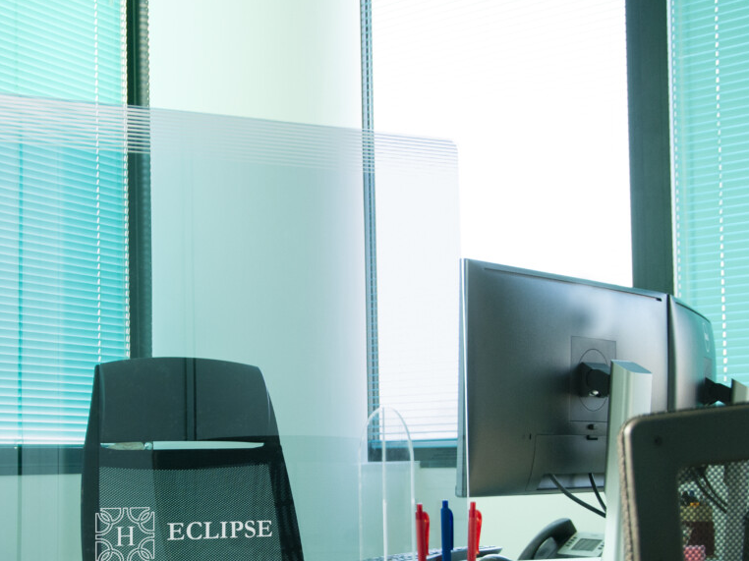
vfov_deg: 24.6
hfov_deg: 32.5
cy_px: 387
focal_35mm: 59
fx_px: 1276
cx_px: 273
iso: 400
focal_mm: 26
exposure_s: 1/60
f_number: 4
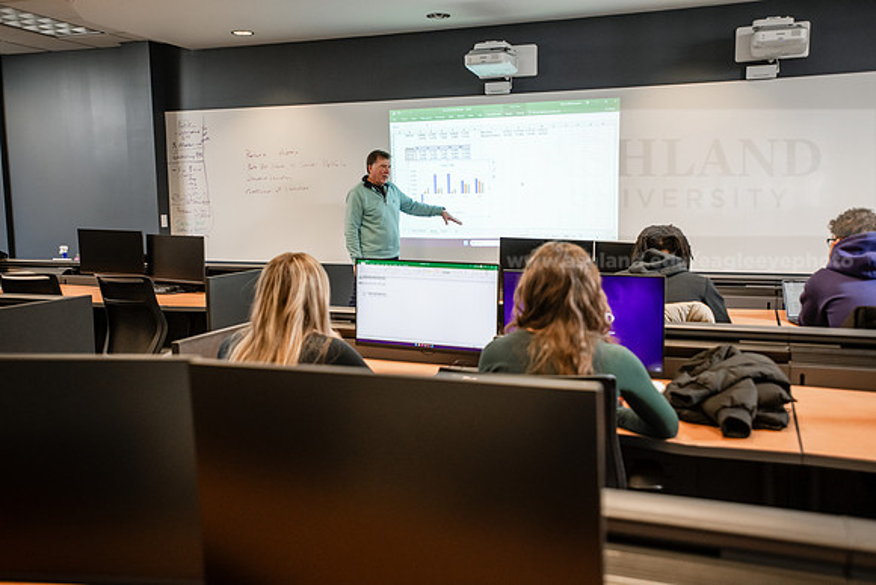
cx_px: 438
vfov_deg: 37.9
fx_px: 852
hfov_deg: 54.4
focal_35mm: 35
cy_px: 292
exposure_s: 1/200
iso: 1000
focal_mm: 35
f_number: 3.2
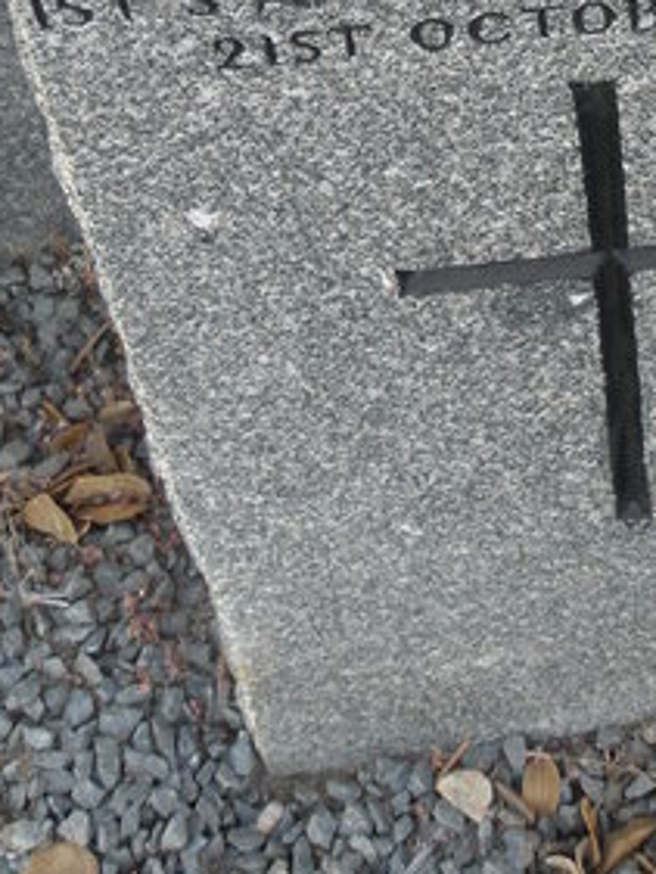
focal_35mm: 74
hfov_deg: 19.5
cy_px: -302
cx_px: 616
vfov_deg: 23.0
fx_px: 1868
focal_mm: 4.6
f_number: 2.8
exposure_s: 1/30
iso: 64
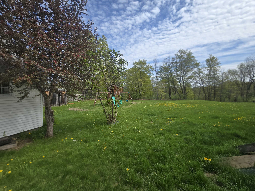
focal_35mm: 13
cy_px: 96
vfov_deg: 89.9
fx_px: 96
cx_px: 128
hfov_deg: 106.2
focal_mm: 2.2
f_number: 2.2
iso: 50
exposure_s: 1/1904
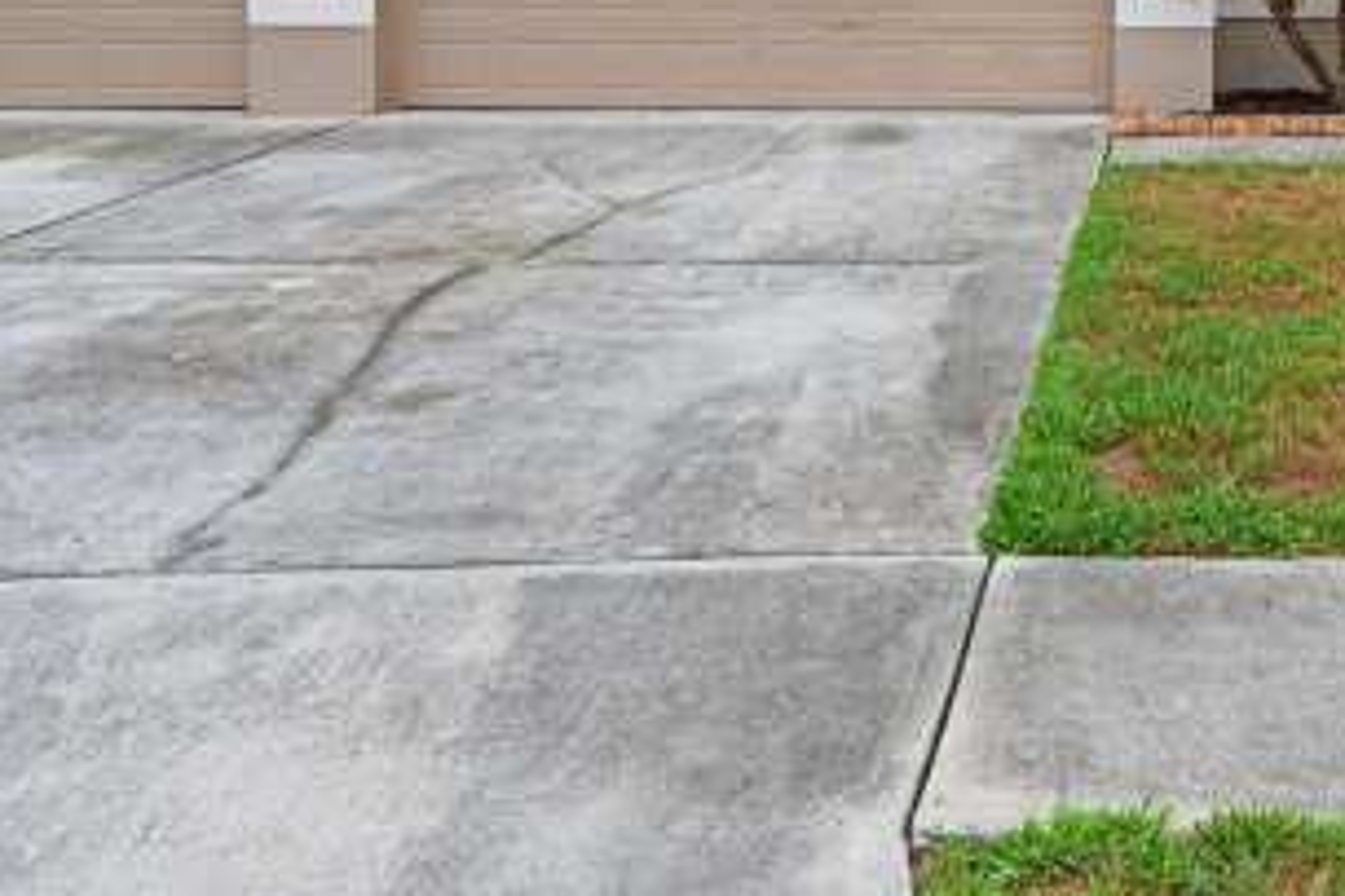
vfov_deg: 28.6
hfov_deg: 42.3
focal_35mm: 42
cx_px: 1230
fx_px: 1568
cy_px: -117
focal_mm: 16
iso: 320
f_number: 9
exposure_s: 1/200
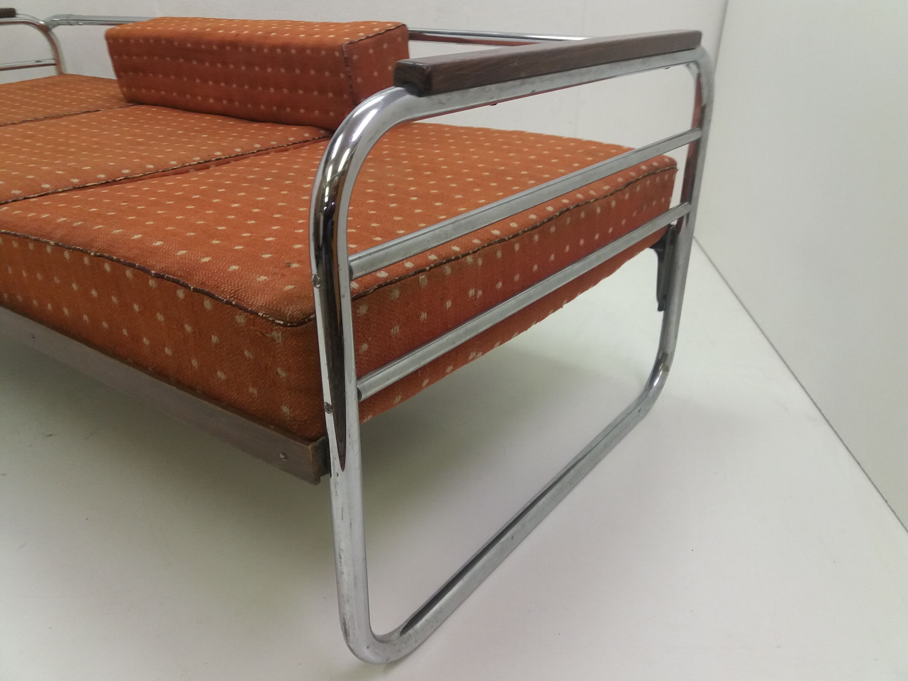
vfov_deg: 49.7
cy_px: 340
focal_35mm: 28
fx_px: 734
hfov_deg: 63.4
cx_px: 454
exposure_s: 1/33
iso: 100
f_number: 1.9
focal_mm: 3.7
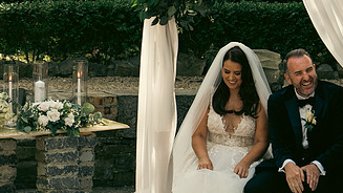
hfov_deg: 11.0
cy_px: 194
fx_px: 1774
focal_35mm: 195
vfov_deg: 6.2
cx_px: 121
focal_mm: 70
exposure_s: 1/320
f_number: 3.5
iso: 320
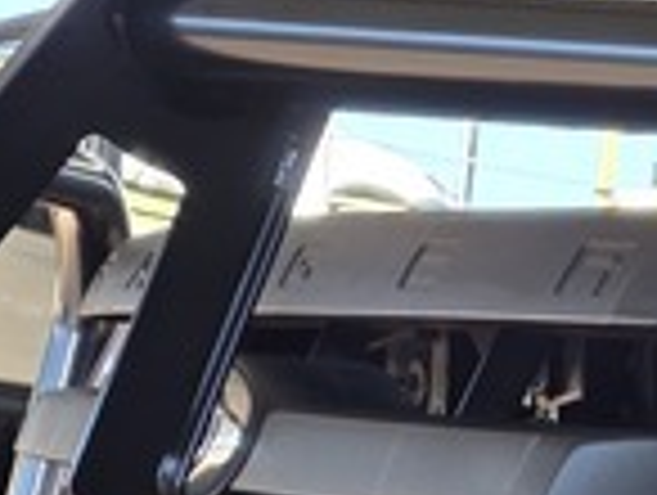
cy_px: 1166
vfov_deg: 8.5
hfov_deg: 9.5
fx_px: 3061
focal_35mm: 161
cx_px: 1976
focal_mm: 6.25
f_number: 1.7
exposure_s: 1/55
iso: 16
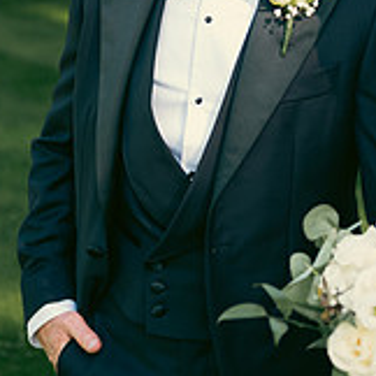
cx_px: 434
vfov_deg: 9.8
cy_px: 27
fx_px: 2175
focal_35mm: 177
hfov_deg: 9.8
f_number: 3.5
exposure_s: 1/400
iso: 200
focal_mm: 58
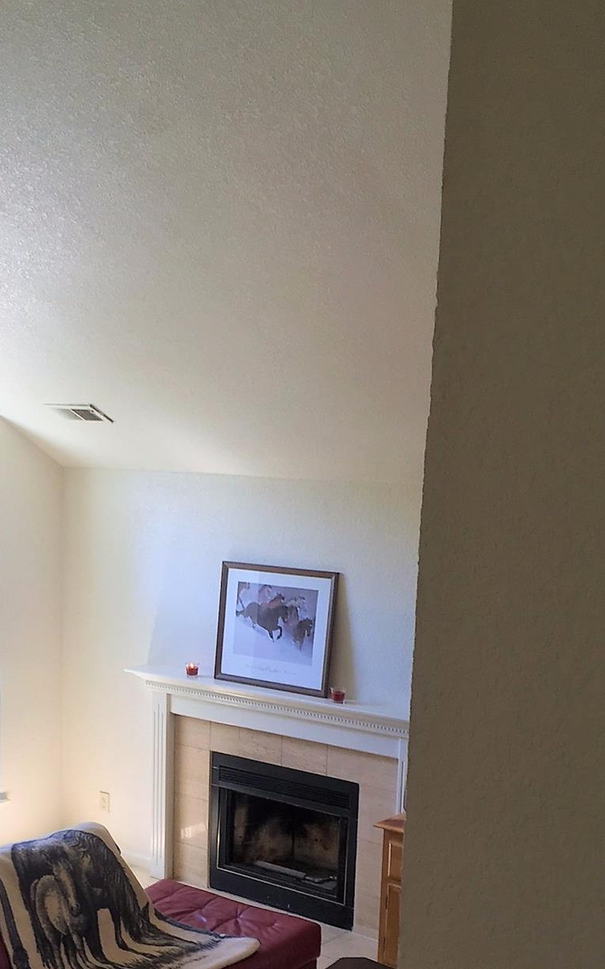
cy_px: 711
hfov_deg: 25.6
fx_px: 1320
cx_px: 176
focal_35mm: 50
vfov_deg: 39.4
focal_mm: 4.15
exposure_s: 1/40
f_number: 2.2
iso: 32
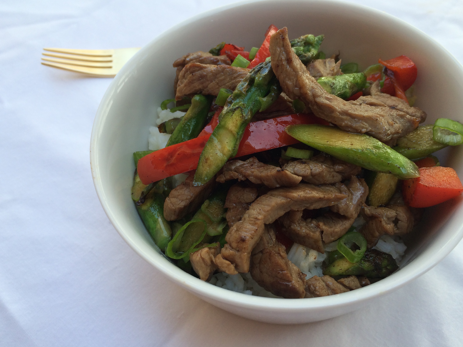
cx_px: 237
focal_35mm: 31
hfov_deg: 58.3
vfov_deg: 45.5
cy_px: 170
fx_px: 415
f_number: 2.2
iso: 32
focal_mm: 4.12
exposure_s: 1/283
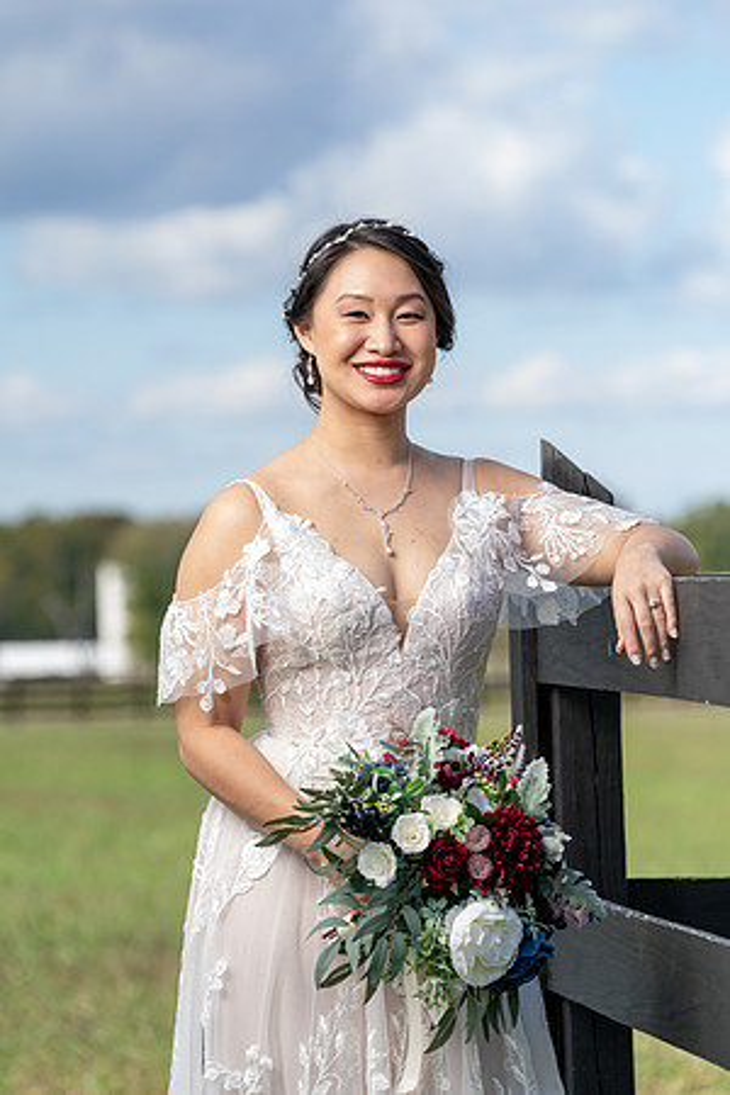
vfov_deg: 11.9
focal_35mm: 173
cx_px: 365
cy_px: 548
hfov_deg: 7.9
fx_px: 5262
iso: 64
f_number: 5.6
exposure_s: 1/200
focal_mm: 173
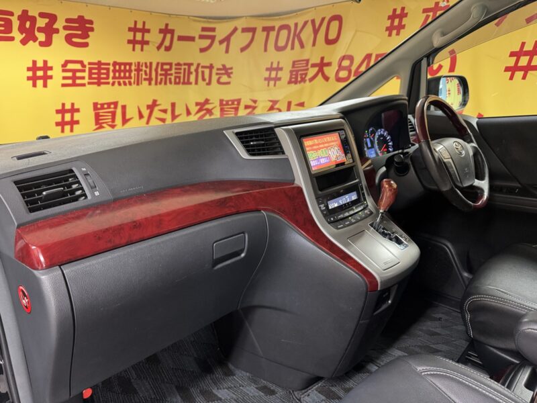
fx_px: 372
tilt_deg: -16.2
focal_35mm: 24
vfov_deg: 56.8
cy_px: 202
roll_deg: +1.5
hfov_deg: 71.6
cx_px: 268
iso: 400
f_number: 1.78
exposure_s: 1/50
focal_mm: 6.76
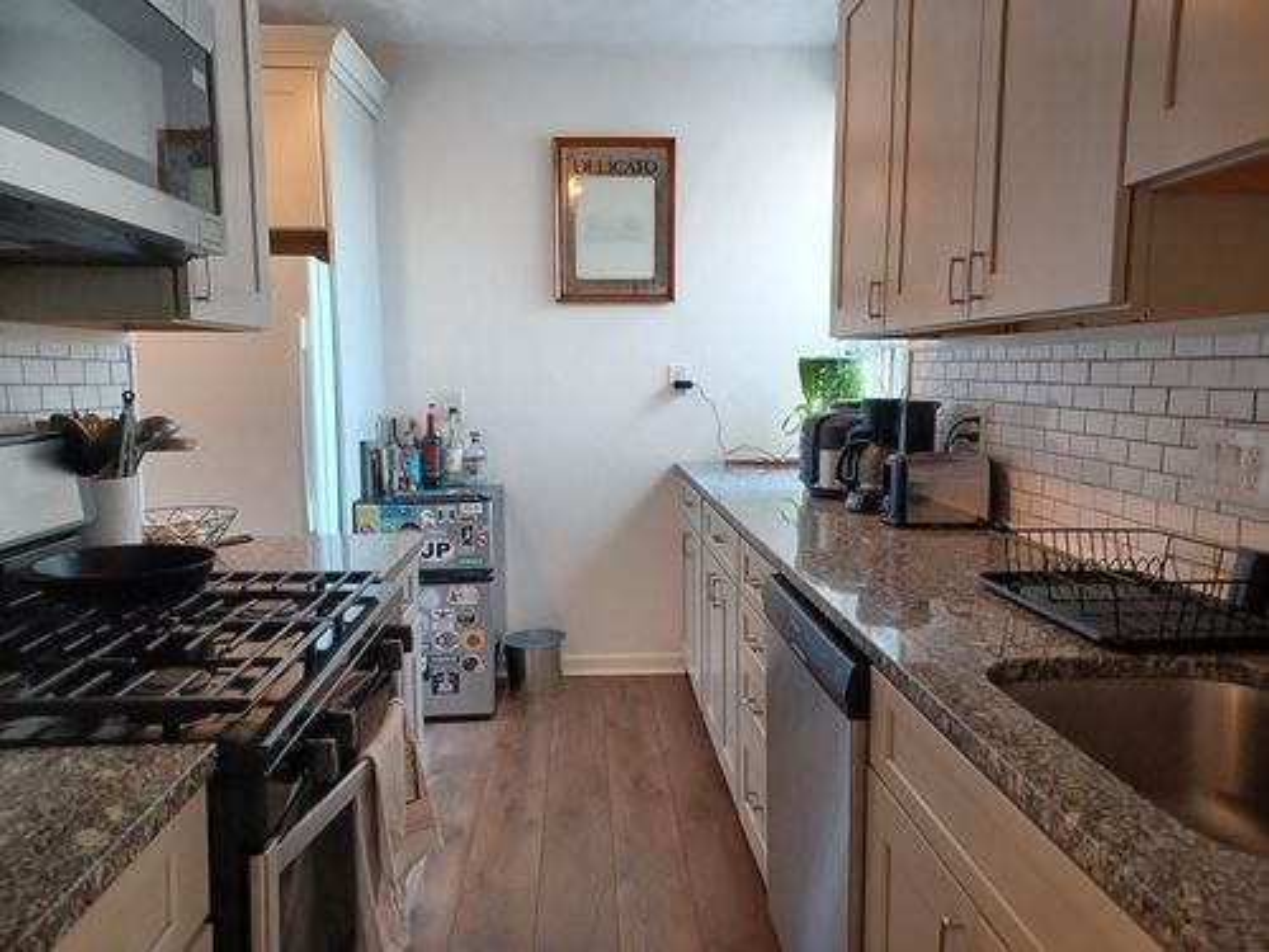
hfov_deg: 69.4
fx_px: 916
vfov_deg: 54.9
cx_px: 634
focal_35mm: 25
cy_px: 476
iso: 250
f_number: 1.8
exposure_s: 1/30
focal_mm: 4.6
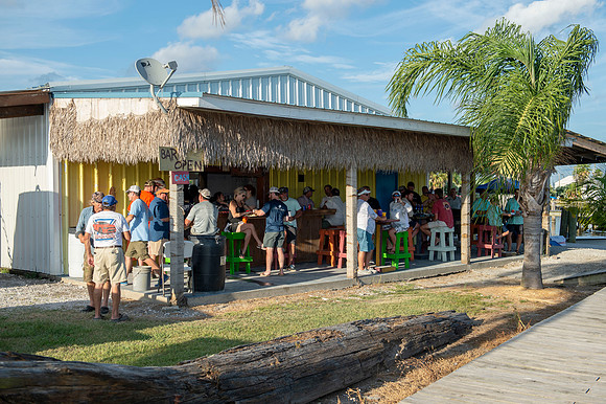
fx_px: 740
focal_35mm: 44
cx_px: 303
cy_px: 202
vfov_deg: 30.5
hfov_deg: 44.5
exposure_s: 1/250
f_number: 5.6
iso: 100
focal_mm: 44
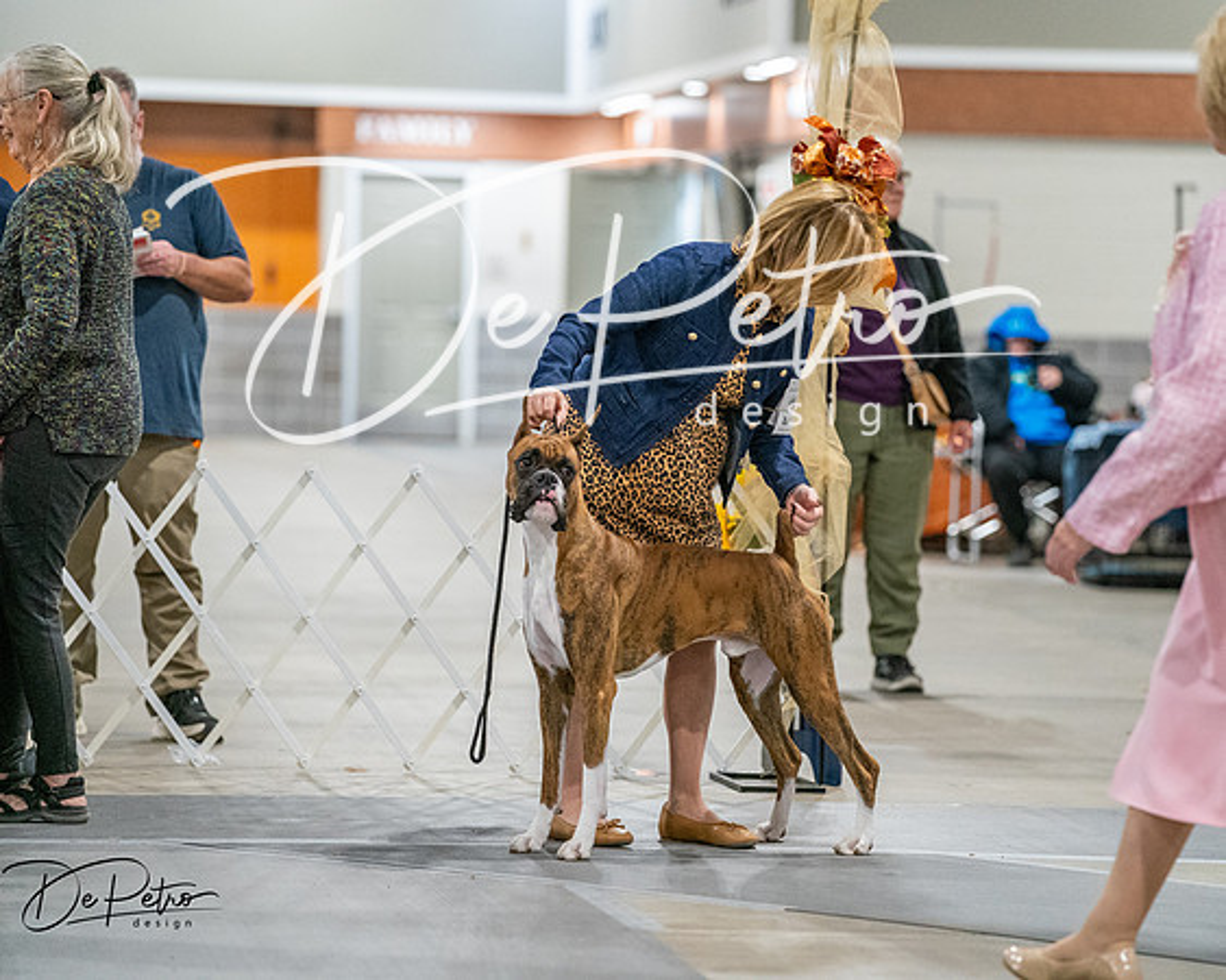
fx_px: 6699
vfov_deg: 8.4
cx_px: 613
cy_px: 490
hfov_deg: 10.5
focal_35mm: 185
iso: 6400
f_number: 3.5
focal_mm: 164
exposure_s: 1/250
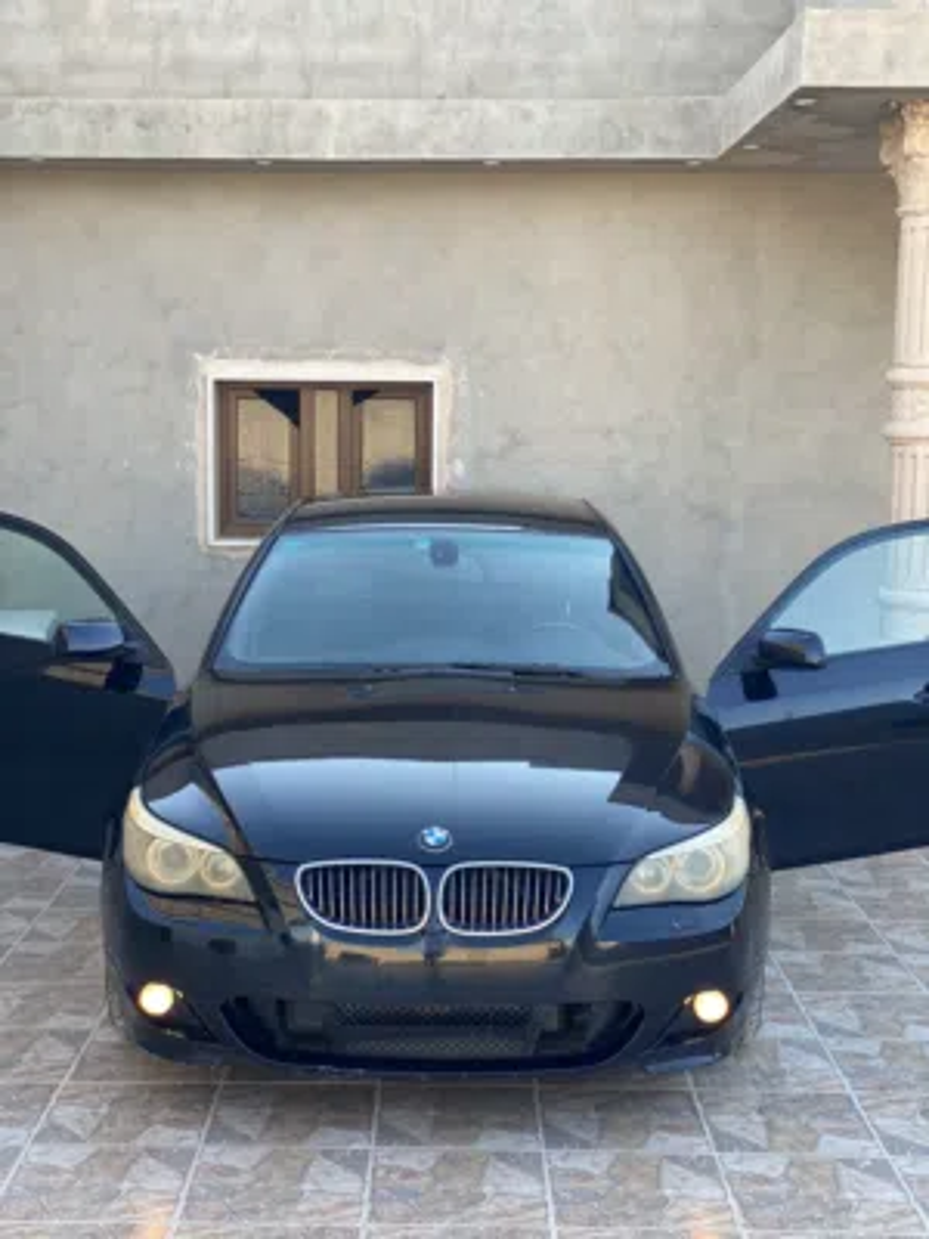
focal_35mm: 52
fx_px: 1861
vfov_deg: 36.8
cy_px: 620
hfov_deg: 28.0
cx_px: 464
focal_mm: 6
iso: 32
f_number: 2
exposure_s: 1/122
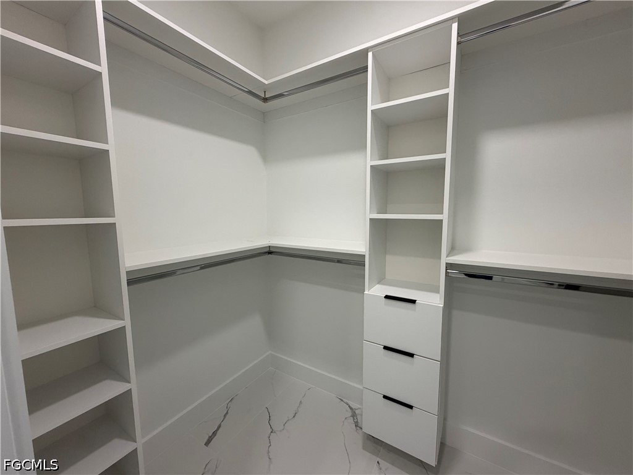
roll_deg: +0.3
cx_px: 316
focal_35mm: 14
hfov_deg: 102.1
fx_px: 256
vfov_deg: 85.7
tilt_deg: -6.4
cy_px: 238
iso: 250
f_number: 2.2
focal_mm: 2.22
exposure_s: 1/120
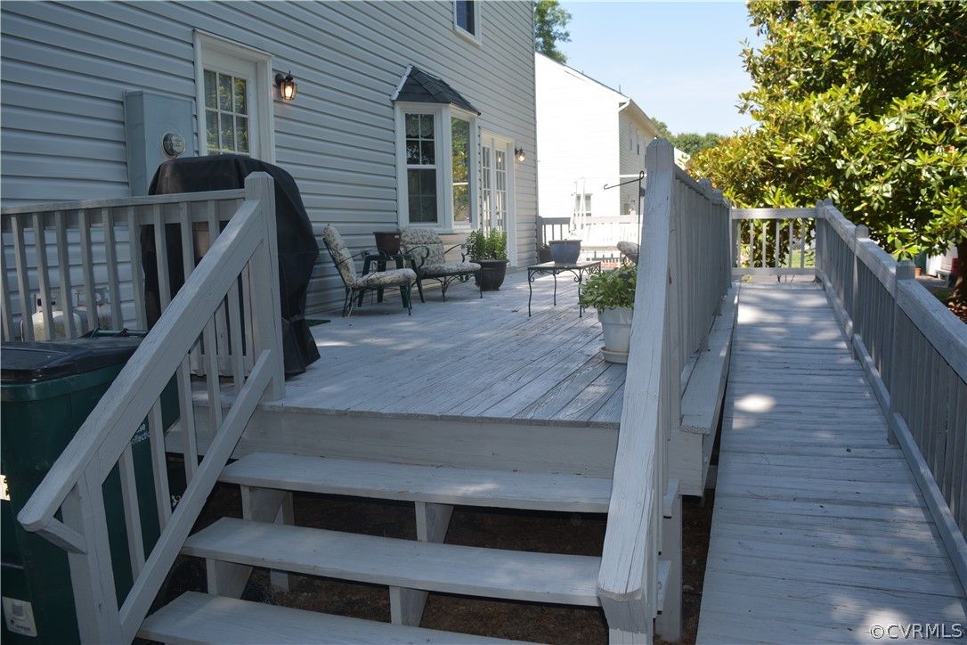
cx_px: 484
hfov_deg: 67.4
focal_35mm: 27
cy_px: 322
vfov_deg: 47.9
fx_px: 725
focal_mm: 18
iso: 100
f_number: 5.6
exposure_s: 1/200
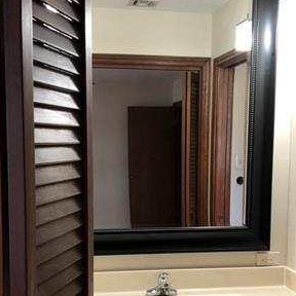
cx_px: 155
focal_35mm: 55
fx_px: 532
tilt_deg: -5.9
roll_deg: -0.3
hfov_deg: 31.1
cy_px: 202
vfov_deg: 30.8
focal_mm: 3.99
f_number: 1.8
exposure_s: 1/15
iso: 40
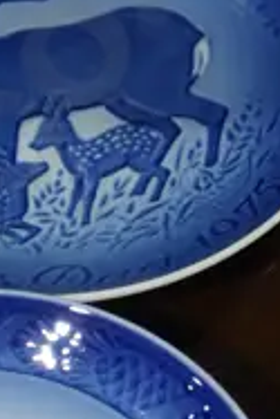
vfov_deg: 11.3
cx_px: -423
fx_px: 1991
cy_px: 715
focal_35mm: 171
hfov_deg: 7.5
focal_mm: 15
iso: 320
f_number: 3.6
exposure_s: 1/60
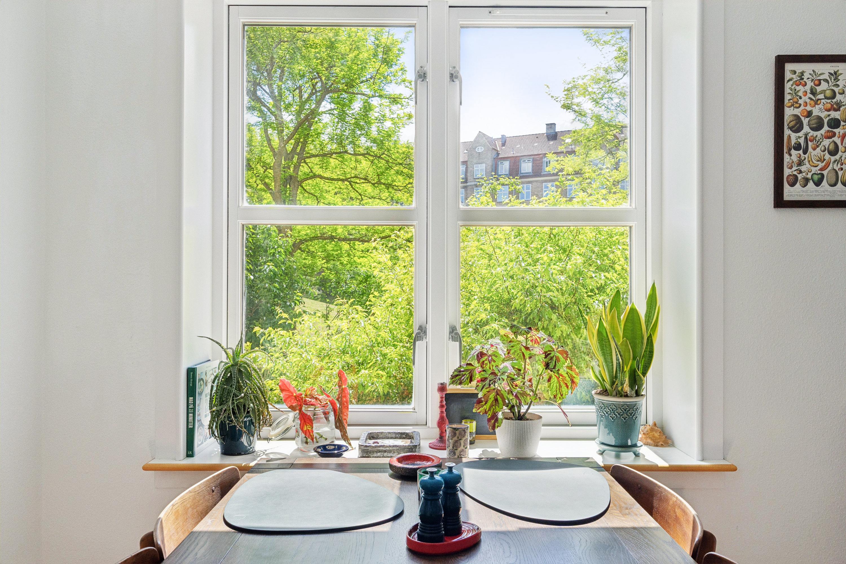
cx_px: 423
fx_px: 634
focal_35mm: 27
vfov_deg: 47.9
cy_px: 282
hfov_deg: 67.4
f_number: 7.1
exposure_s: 1/400
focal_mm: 18
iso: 400
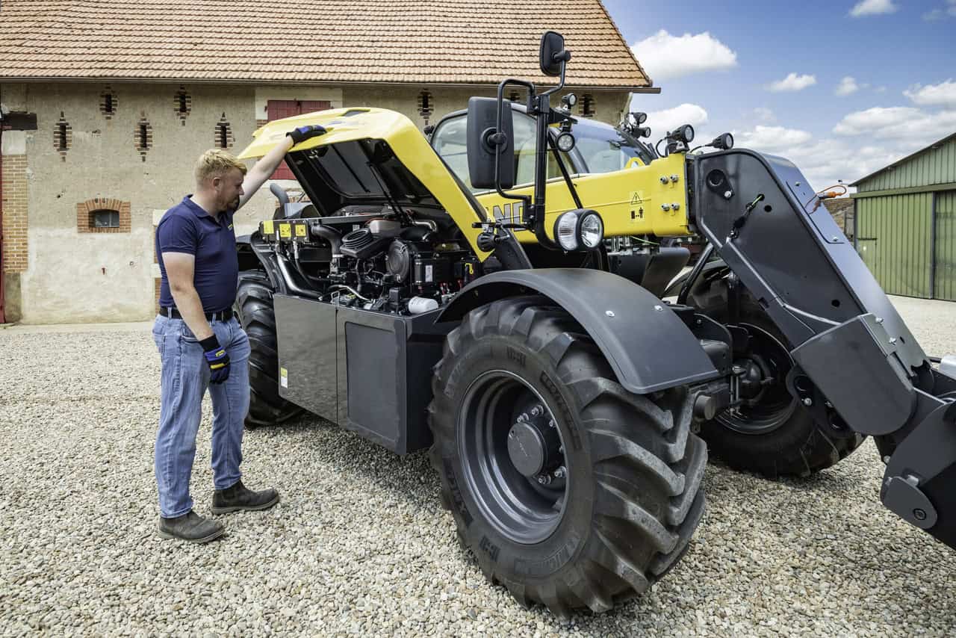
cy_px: 319
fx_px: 584
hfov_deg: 78.6
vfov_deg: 57.3
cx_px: 478
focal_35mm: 22
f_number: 8
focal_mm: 22
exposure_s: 1/200
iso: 160
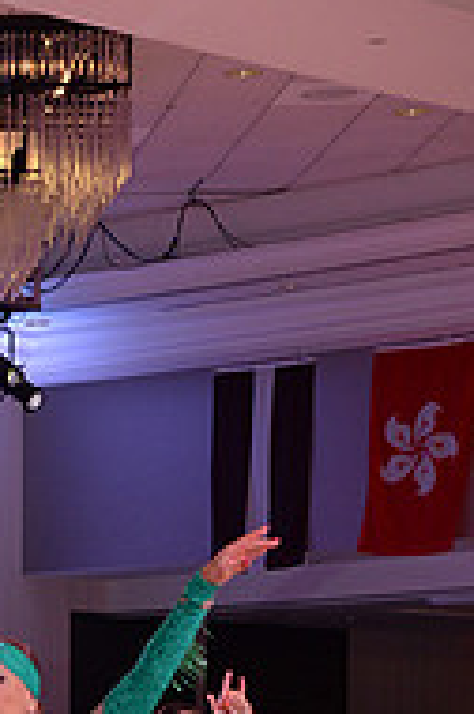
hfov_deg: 6.8
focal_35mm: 198
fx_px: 3925
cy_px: 996
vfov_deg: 10.1
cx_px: -243
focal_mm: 65
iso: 2000
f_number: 5
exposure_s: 1/250
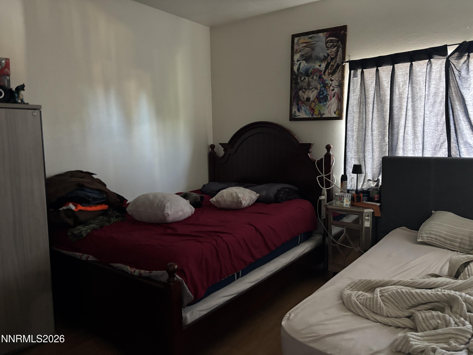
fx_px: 355
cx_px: 236
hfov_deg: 67.3
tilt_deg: -6.4
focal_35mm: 26
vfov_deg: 53.1
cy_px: 178
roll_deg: +1.1
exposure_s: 1/30
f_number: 1.6
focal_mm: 5.96
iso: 800
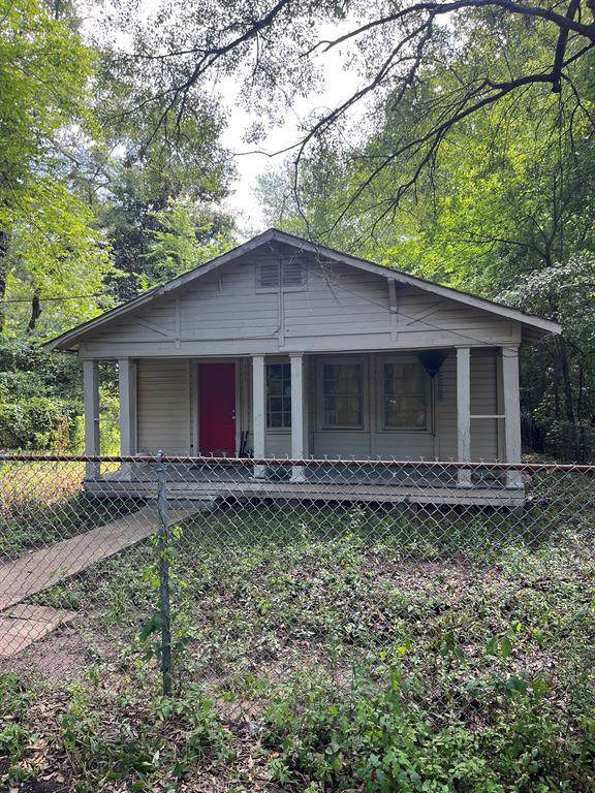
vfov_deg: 67.3
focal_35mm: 26
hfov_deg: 53.1
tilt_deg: -0.3
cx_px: 298
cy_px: 396
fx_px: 596
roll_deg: +0.9
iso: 40
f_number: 1.6
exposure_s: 1/174
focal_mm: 5.1
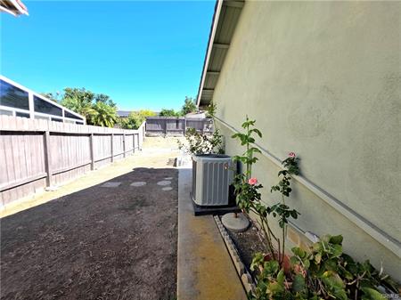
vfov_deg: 89.9
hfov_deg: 106.2
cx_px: 200
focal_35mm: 13
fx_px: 151
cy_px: 150
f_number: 1.9
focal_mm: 2.2
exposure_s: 1/588
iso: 40
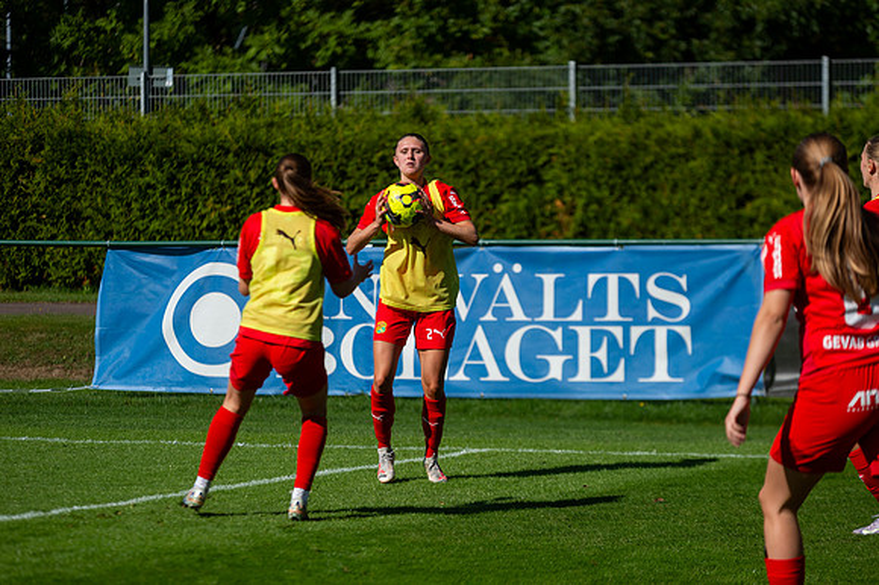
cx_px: 440
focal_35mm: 178
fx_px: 4340
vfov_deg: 7.7
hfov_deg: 11.6
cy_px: 292
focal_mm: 175
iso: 100
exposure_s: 1/3200
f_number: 3.2
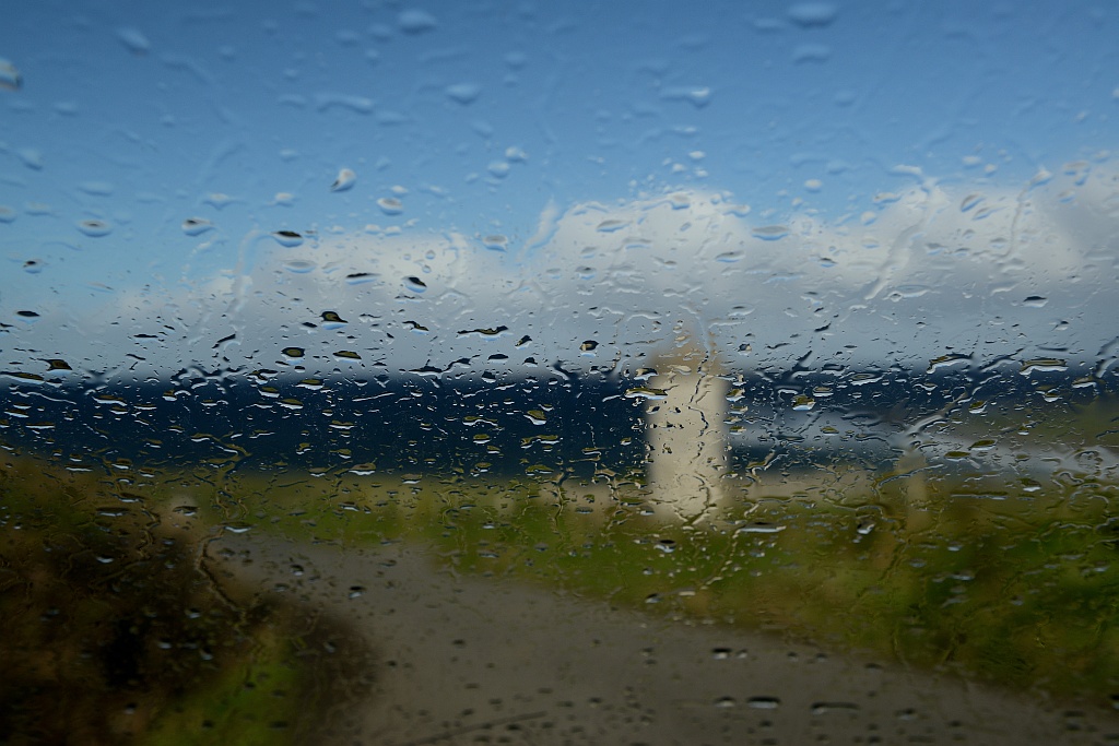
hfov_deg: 46.4
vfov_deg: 31.9
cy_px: 373
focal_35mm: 42
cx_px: 560
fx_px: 1306
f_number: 6.7
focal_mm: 42
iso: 200
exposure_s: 1/350
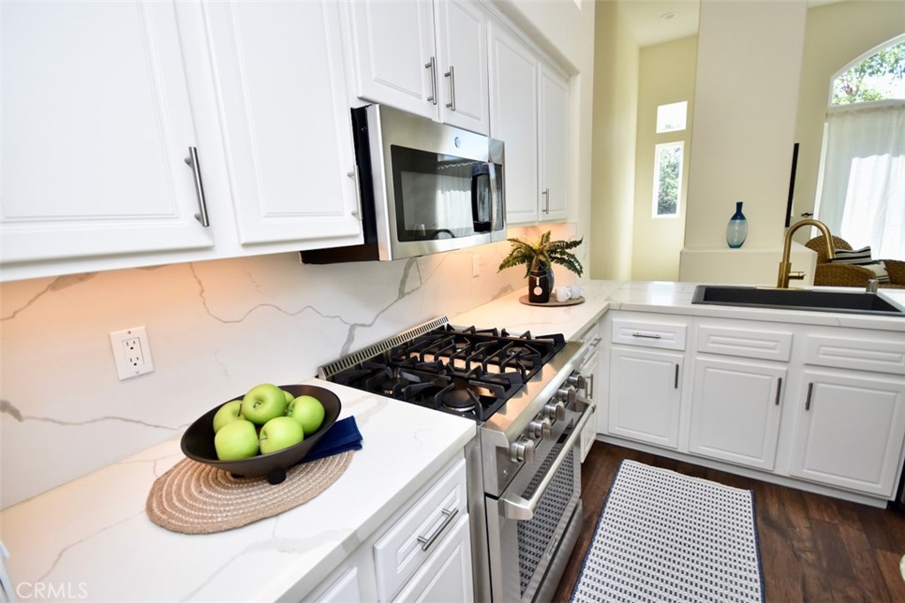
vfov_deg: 77.3
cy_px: 302
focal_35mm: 15
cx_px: 452
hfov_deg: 100.4
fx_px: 377
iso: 640
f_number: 4
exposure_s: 1/250
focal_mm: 10
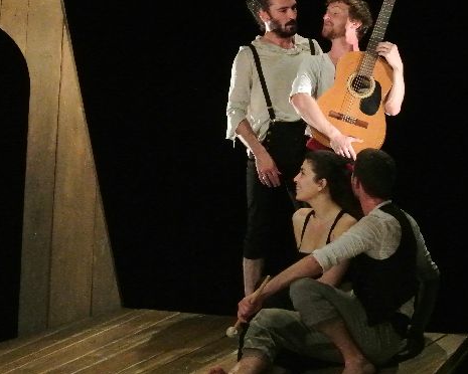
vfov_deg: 11.8
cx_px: 270
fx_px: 1814
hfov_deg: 14.7
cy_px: 108
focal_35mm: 131
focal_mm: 30
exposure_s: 1/400
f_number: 5
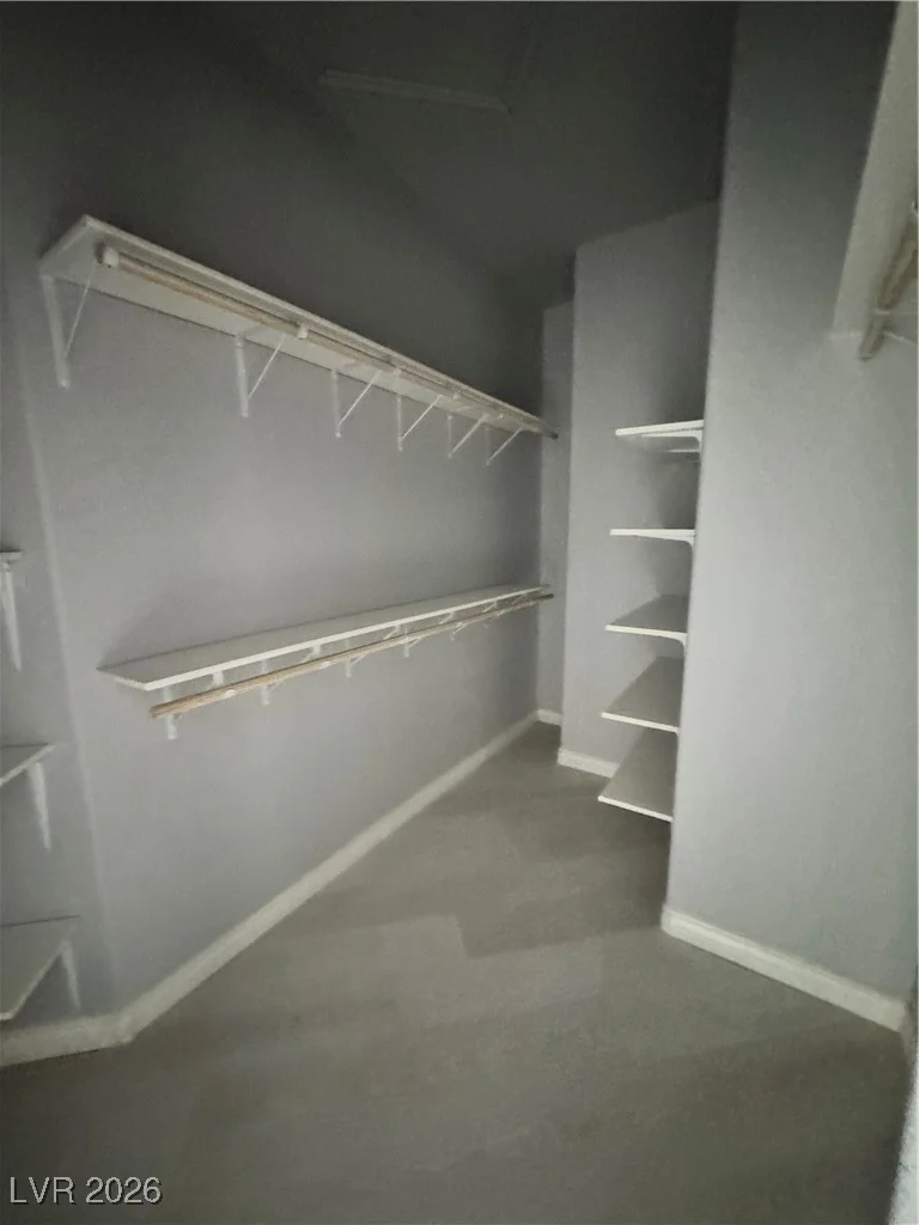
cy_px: 612
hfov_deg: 85.7
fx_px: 496
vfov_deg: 102.1
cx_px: 460
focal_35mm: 14
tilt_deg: -13.6
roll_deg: +1.6
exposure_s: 1/33
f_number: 2.2
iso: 1600
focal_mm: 2.22
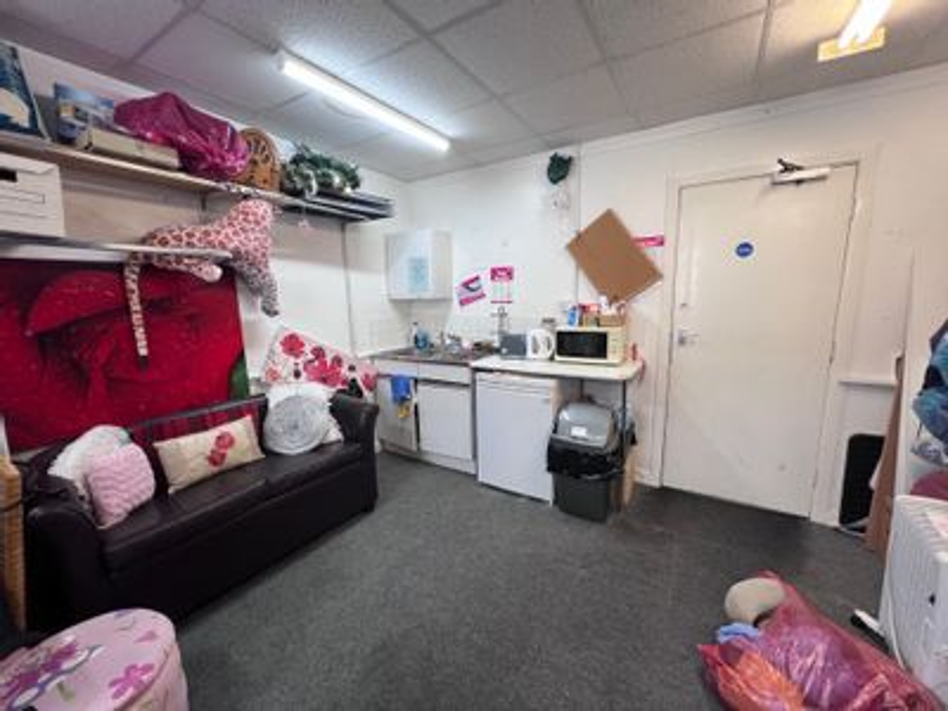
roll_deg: +2.5
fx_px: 356
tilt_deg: -7.8
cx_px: 474
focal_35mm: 13
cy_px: 356
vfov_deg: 89.9
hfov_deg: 106.2
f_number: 1.8
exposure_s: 1/100
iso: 100
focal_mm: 1.57
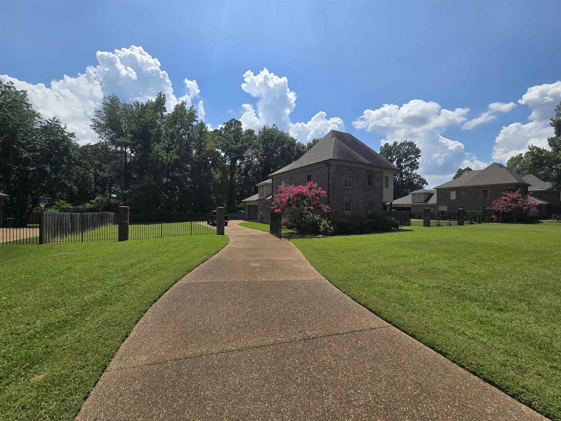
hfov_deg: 106.2
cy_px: 210
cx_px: 280
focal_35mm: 13
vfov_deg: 89.9
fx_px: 211
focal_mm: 2.2
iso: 50
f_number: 2.2
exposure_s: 1/3291
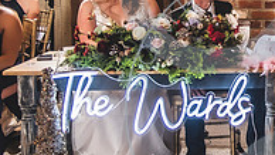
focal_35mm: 100
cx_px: 342
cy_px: -9
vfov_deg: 11.9
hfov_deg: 19.9
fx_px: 729
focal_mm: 32
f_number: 2.8
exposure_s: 1/100
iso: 800
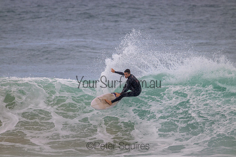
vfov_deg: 1.7
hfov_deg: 2.6
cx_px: 118
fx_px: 5245
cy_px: 78
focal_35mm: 800
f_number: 11
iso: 900
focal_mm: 800
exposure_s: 1/2000
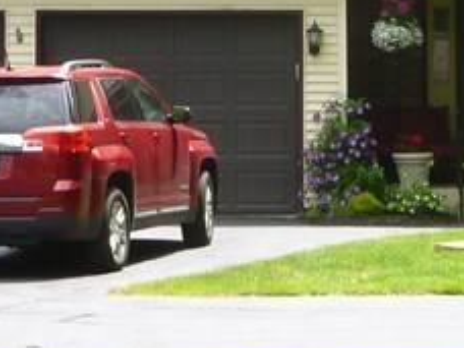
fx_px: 2654
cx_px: 368
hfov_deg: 10.0
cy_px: -147
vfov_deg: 7.4
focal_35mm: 198
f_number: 3.8
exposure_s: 1/250
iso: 100
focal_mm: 7.9
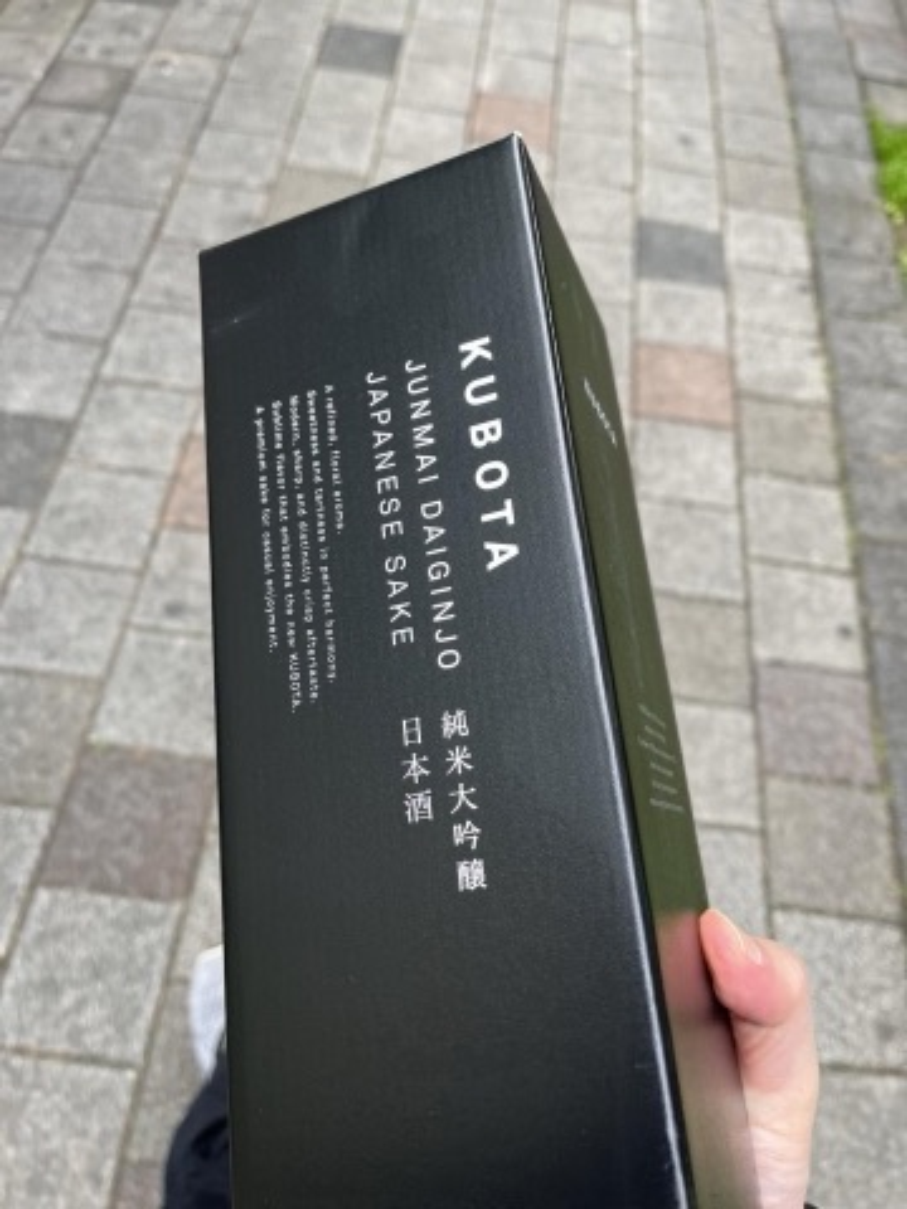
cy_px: 604
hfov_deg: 53.1
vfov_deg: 67.3
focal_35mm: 26
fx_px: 908
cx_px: 454
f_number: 1.6
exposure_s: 1/121
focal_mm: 5.1
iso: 50
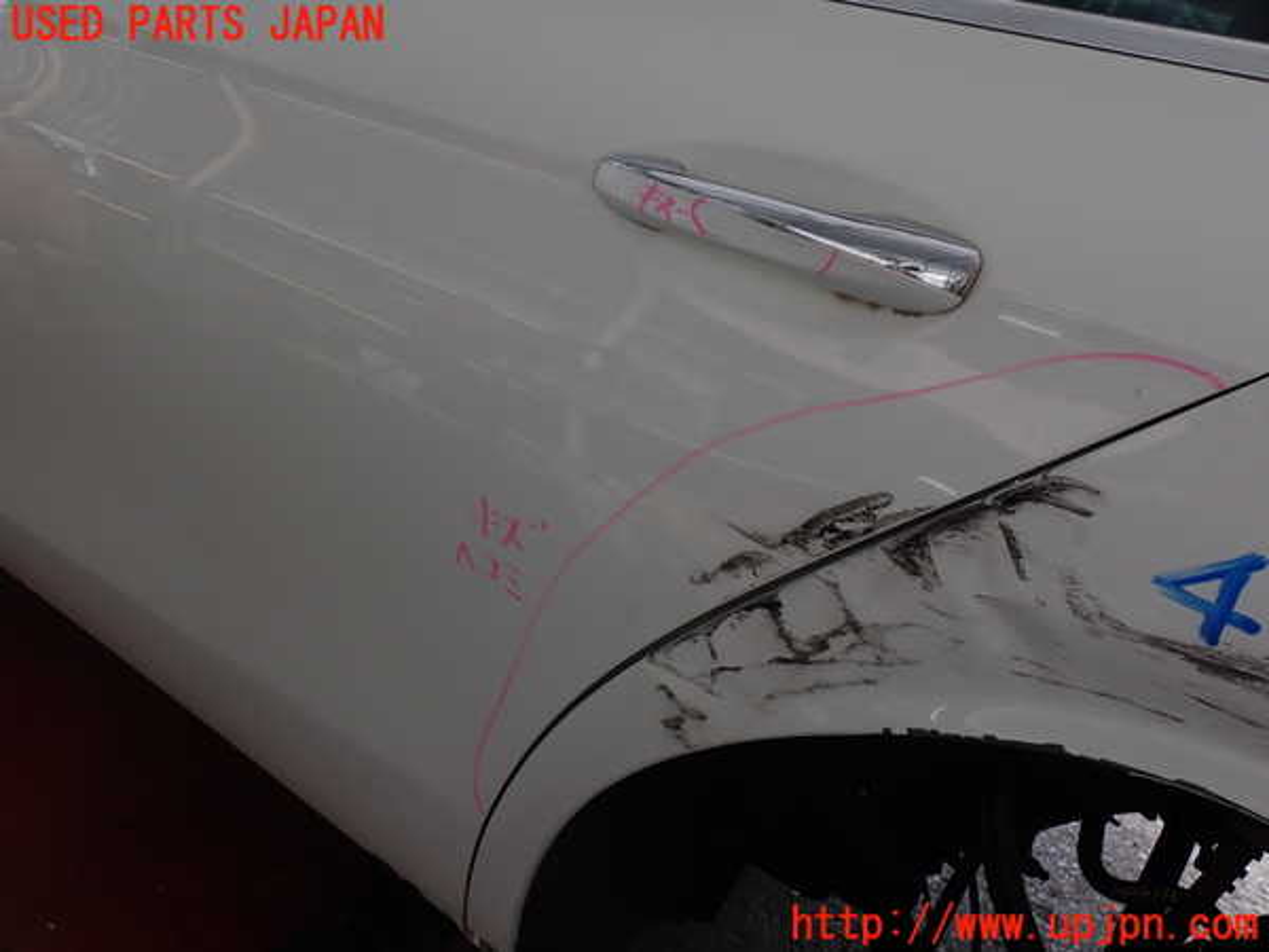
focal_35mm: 30
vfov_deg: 46.8
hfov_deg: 60.0
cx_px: 634
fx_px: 1100
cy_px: 476
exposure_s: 1/80
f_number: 3.2
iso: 100
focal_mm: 5.4
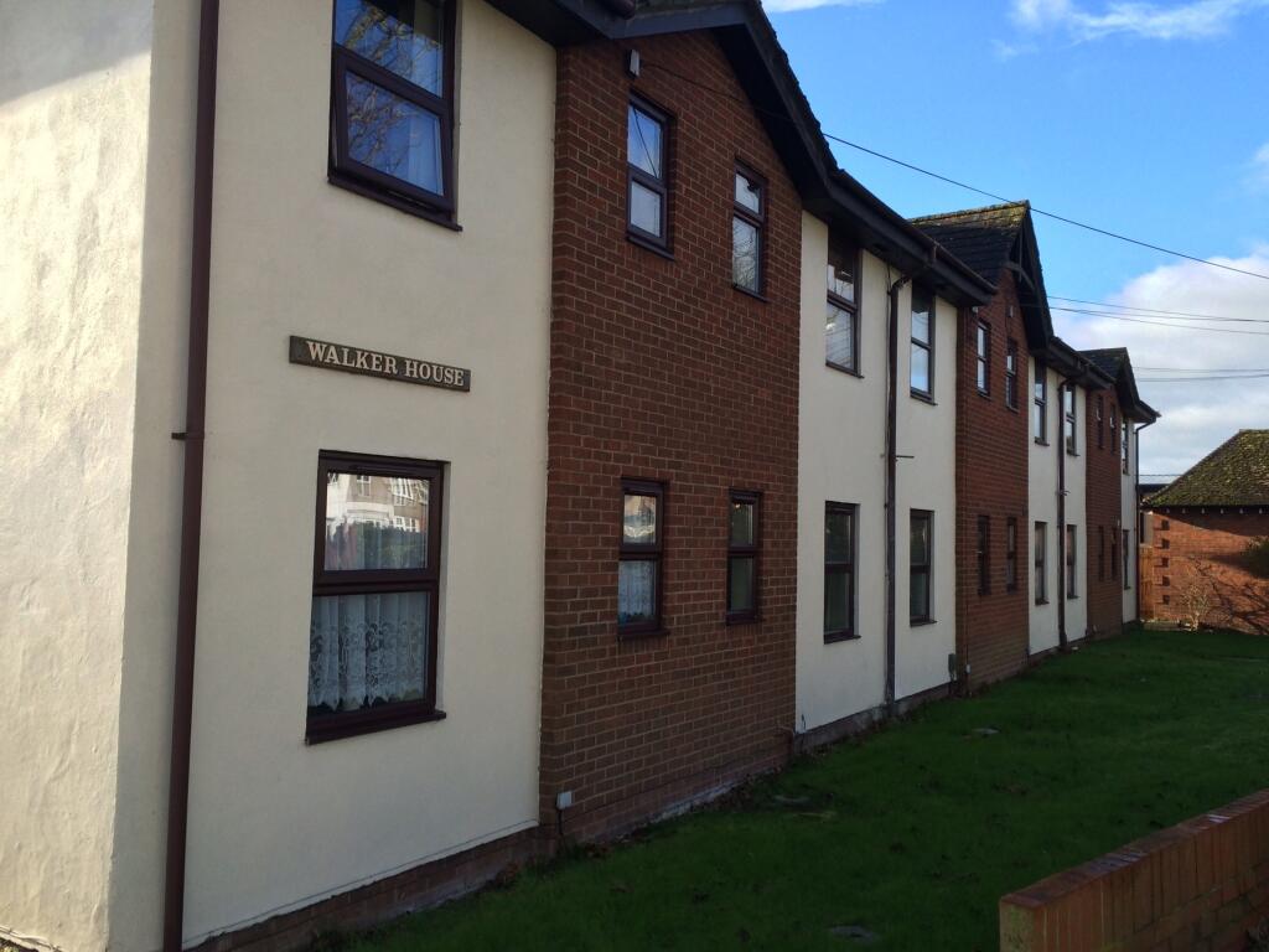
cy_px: 476
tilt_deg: +2.9
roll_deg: -1.1
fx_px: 1063
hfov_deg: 61.7
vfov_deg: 48.2
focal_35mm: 29
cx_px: 634
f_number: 2.2
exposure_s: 1/769
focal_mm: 4.15
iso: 32
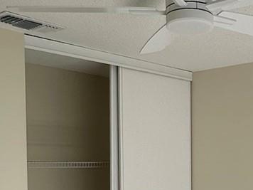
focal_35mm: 63
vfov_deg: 22.4
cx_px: 227
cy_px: 188
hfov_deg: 29.5
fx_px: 460
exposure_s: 1/187
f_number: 2.2
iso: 40
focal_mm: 2.22
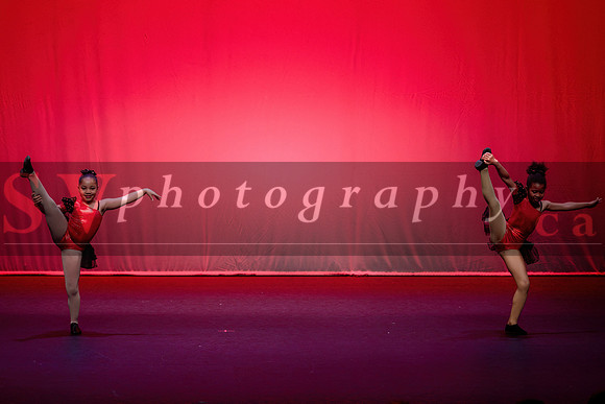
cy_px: 202
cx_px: 278
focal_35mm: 135
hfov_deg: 15.2
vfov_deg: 10.2
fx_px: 2268
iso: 1250
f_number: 2.8
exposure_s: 1/400
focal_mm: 125
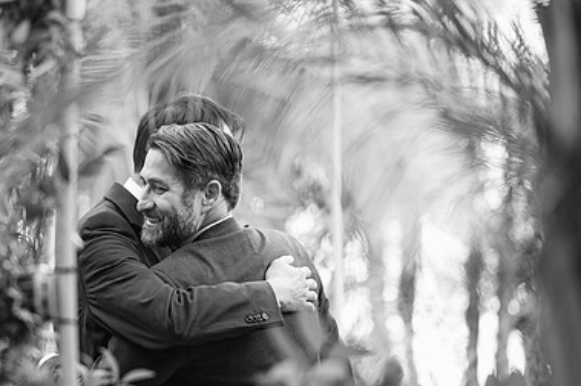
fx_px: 2096
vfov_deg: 10.5
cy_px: 201
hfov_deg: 15.7
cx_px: 167
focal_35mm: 130
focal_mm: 85
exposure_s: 1/640
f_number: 2
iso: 800
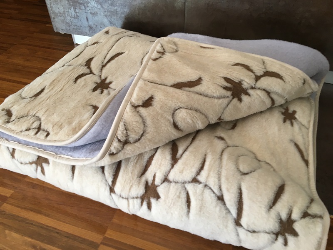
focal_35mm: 29
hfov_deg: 61.7
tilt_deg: -43.6
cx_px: 166
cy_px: 125
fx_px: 279
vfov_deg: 48.2
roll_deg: +1.7
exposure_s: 1/33
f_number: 2.2
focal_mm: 4.15
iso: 64
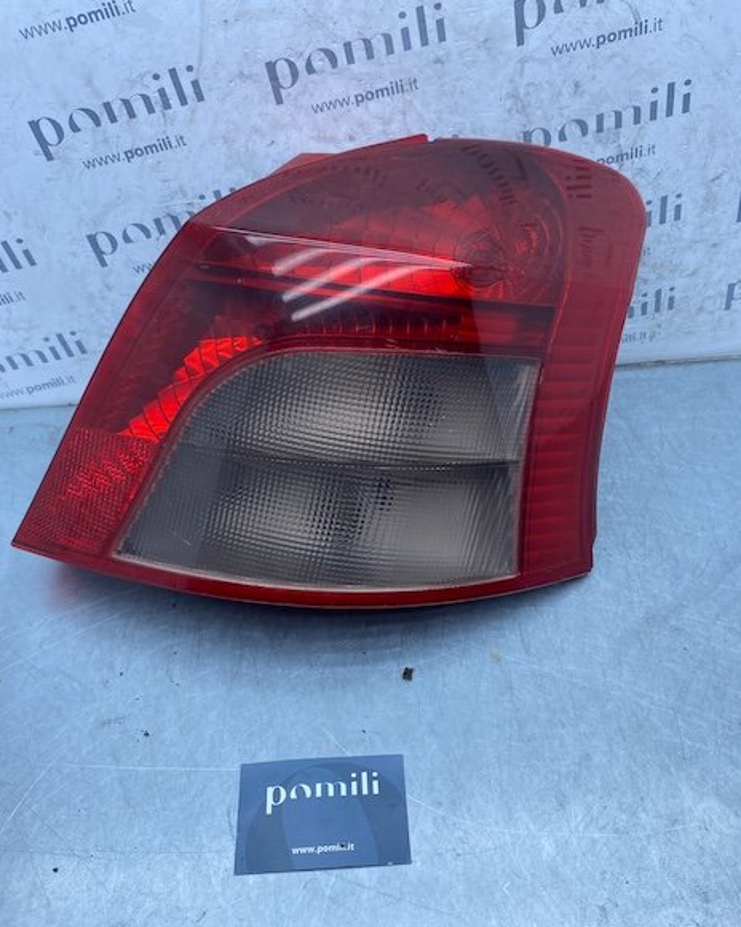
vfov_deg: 62.2
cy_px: 486
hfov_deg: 51.5
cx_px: 372
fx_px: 768
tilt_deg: -46.6
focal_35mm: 28
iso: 32
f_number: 1.8
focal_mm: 4.25
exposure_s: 1/715
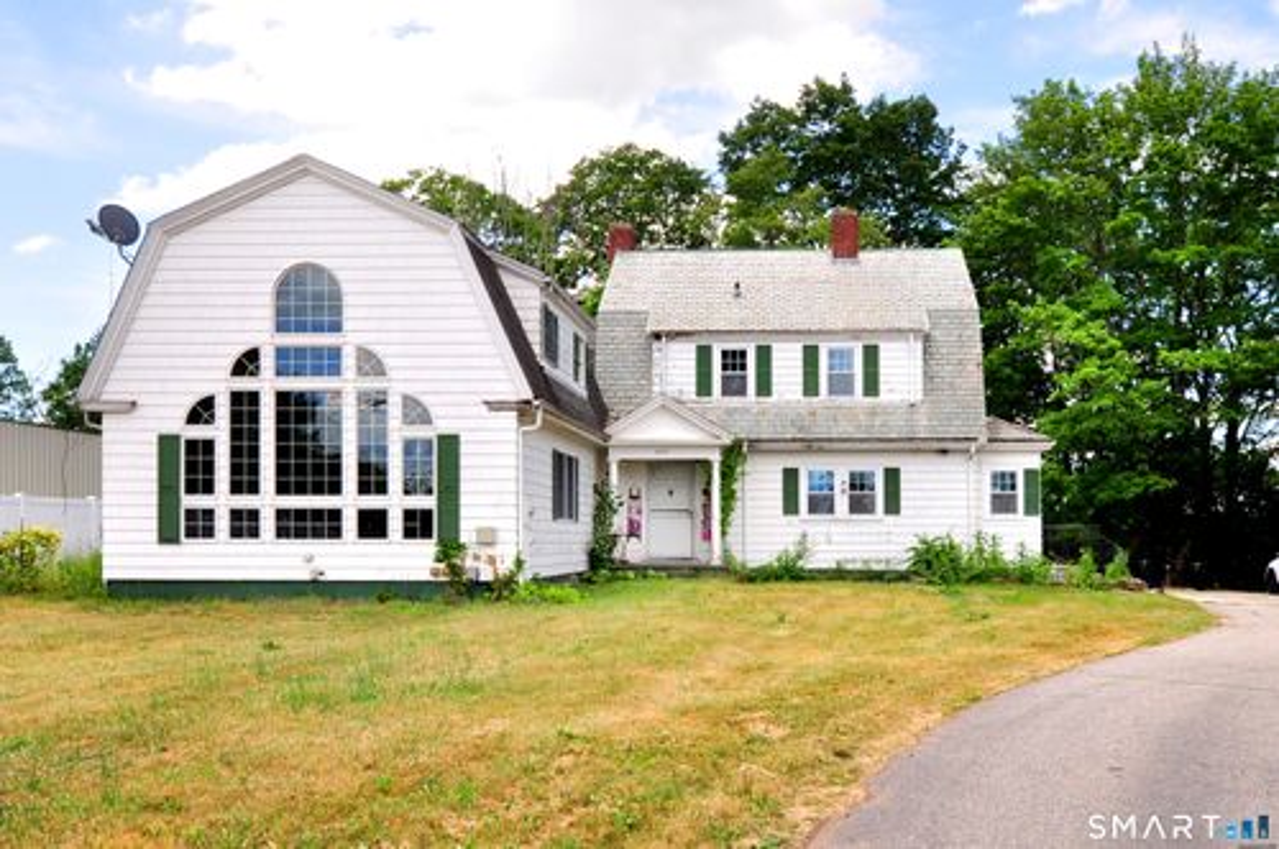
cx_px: 640
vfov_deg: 53.0
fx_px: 852
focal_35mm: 24
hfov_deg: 73.8
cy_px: 424
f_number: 8
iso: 250
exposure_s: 1/250
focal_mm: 16
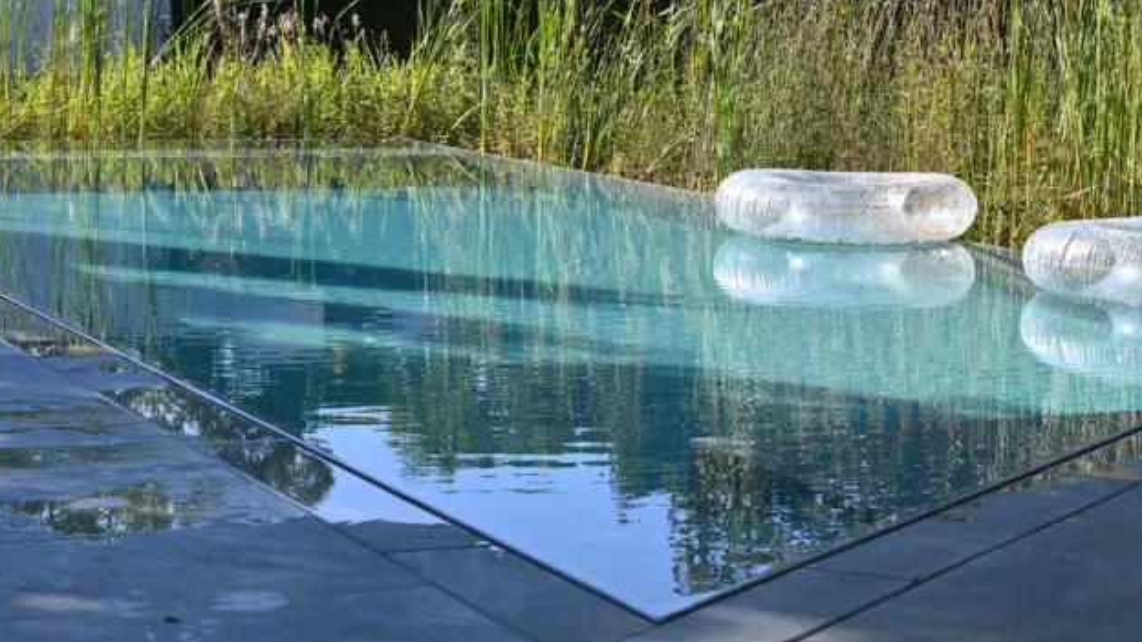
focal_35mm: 91
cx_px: 626
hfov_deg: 23.4
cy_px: 209
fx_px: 2756
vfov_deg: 13.3
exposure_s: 1/200
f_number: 9
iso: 160
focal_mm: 53
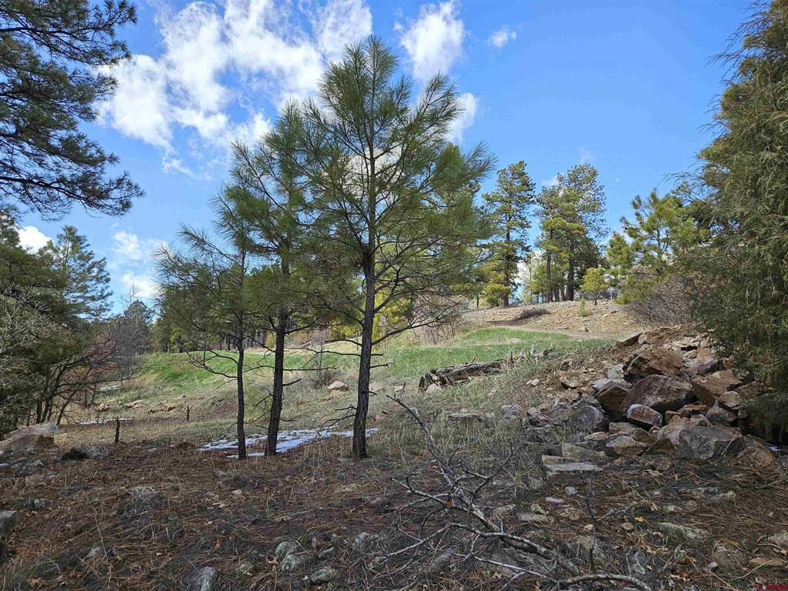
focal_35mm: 23
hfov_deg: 73.9
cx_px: 394
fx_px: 524
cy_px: 296
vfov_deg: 58.9
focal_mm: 5.4
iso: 40
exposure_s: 1/1163
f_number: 1.8
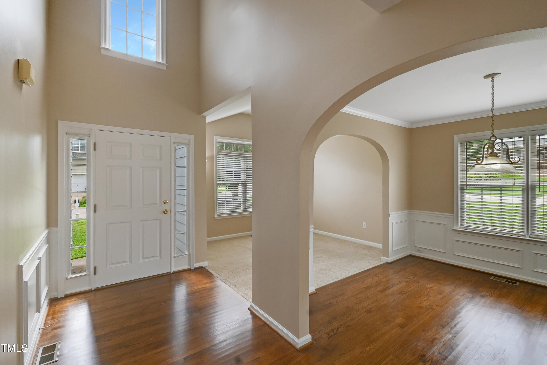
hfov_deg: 100.4
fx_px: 228
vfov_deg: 77.3
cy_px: 182
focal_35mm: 15
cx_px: 274
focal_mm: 10
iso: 320
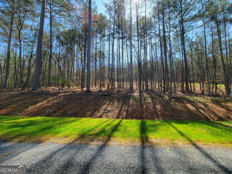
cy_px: 87
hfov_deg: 106.2
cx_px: 116
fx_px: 87
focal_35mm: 13
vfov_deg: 89.9
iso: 50
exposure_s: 1/714
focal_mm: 2.2
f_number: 2.2
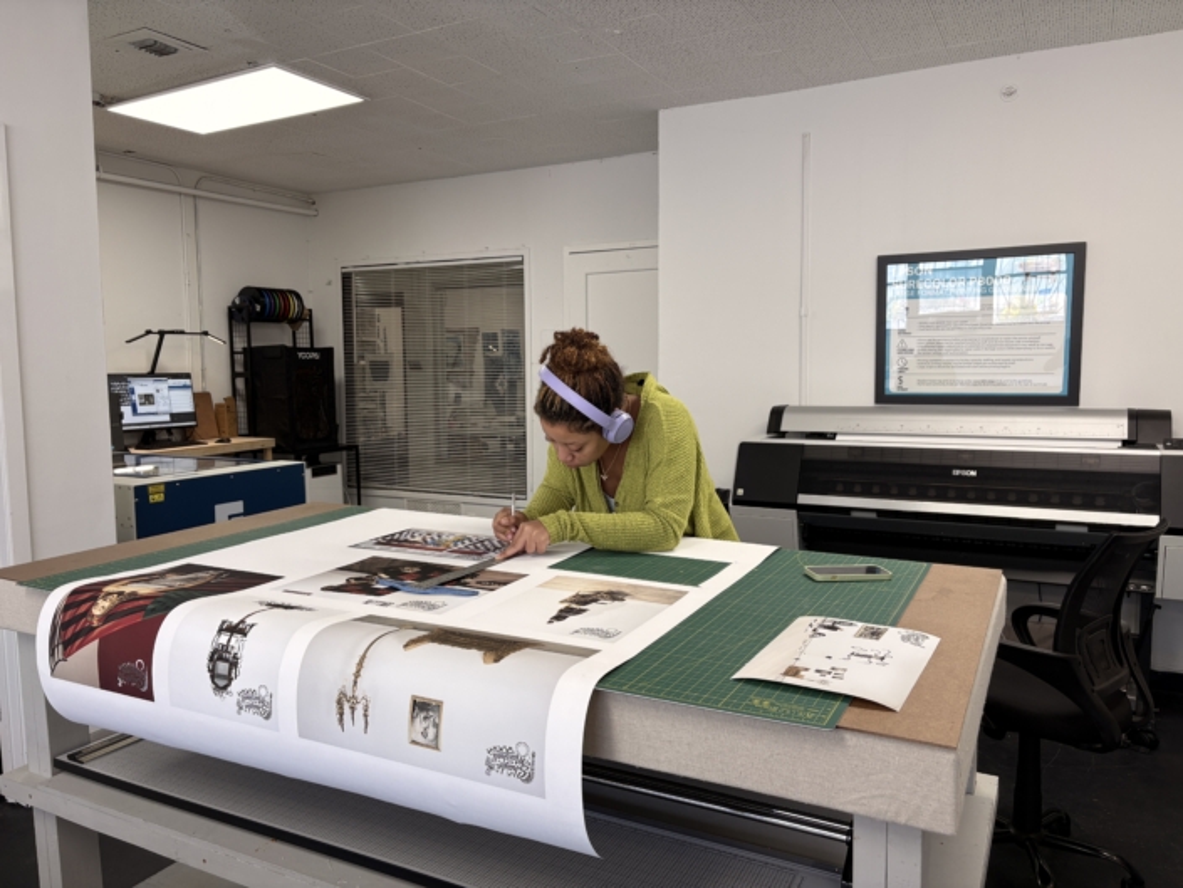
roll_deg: +0.6
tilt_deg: -5.7
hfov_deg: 67.3
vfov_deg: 53.1
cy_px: 444
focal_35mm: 26
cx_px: 592
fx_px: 889
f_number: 1.6
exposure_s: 1/120
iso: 64
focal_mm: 5.96
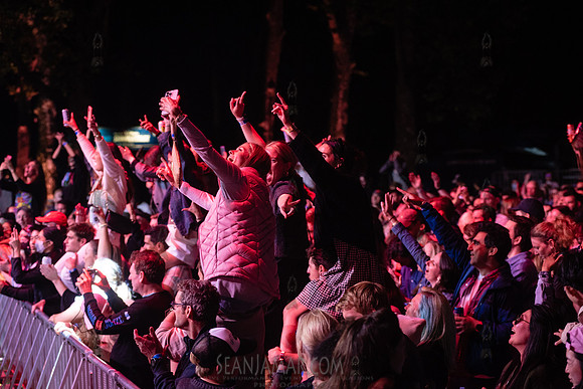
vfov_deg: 13.7
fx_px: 1620
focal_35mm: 100
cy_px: 194
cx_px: 292
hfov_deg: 20.4
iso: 2000
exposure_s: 1/160
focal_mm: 100
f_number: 3.5
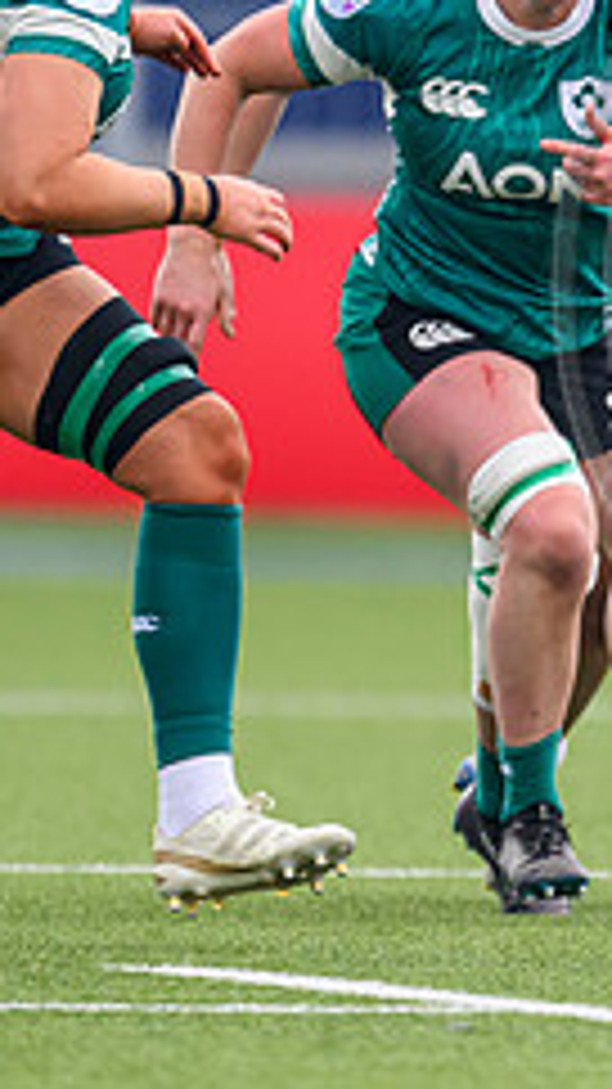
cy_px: 502
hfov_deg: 0.7
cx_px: 1184
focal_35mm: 1838
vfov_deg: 1.2
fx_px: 53062
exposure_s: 1/1600
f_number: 4
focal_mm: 560
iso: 1600
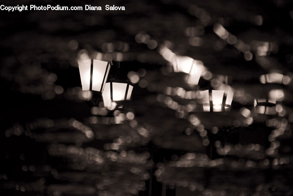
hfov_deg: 8.1
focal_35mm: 255
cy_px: 98
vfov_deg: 5.4
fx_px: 2077
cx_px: 146
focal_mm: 170
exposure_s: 1/20
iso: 400
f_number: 6
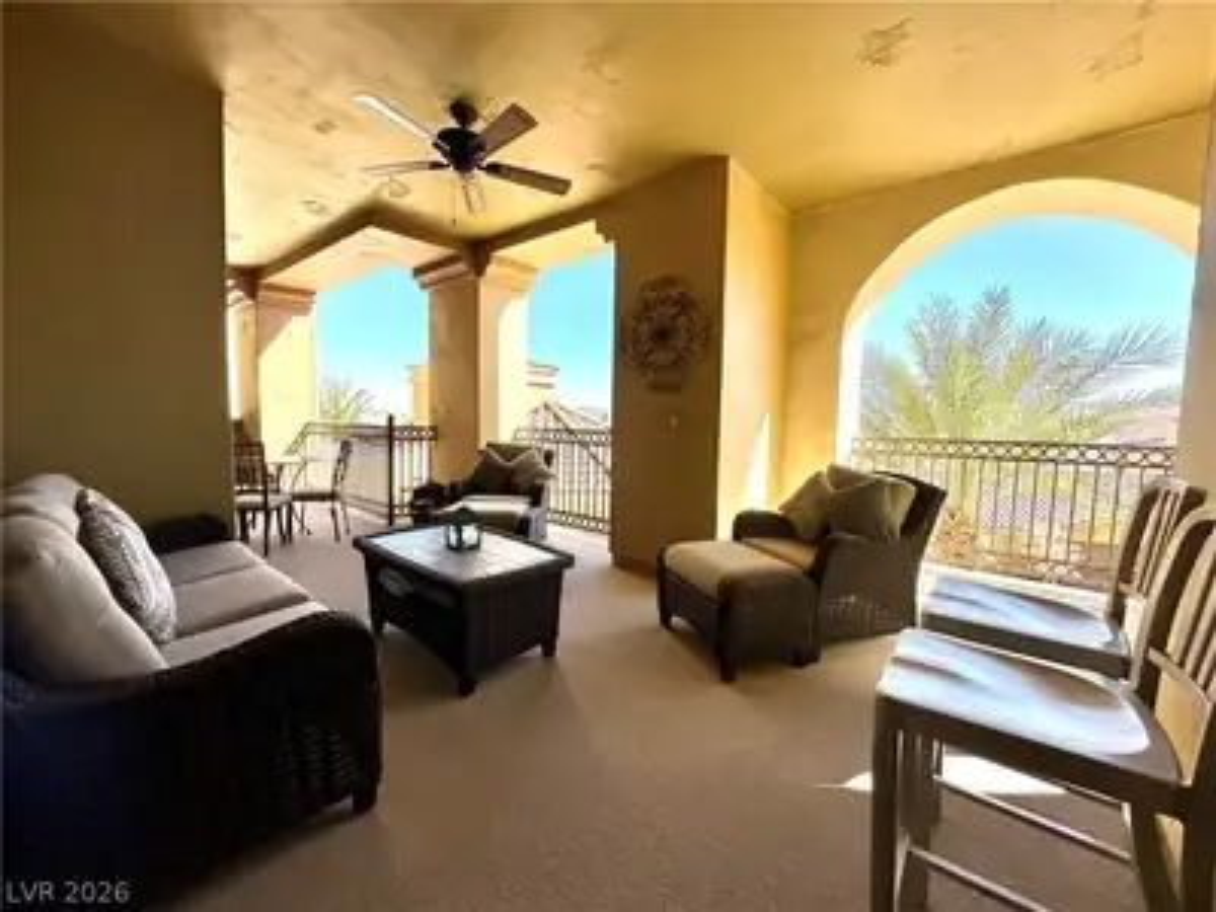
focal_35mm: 14
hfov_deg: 102.1
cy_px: 456
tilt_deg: -4.5
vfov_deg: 85.7
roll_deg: -1.1
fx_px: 492
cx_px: 608
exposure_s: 1/633
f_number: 2.2
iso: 40
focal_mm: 2.22
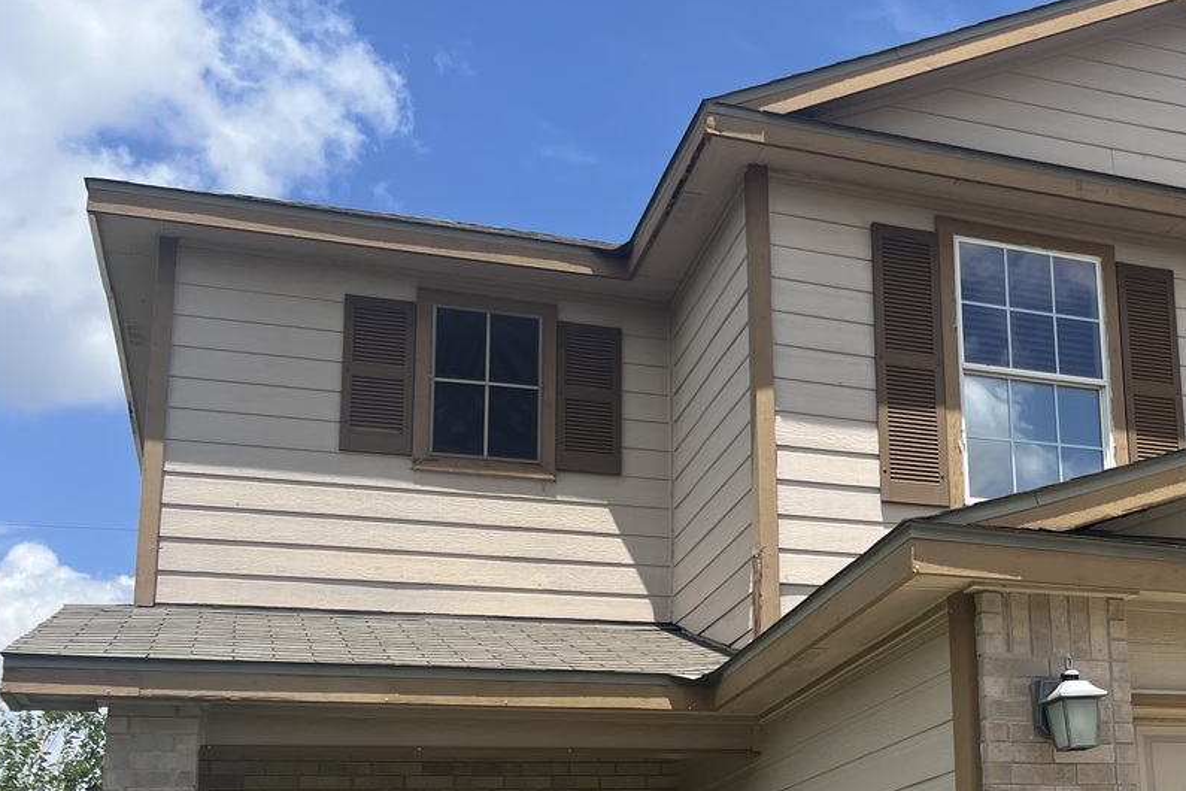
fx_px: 1614
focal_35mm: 49
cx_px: 1032
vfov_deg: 27.2
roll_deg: +2.6
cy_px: 585
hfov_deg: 38.0
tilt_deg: +11.0
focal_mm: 5.1
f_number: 1.6
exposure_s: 1/4016
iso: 50
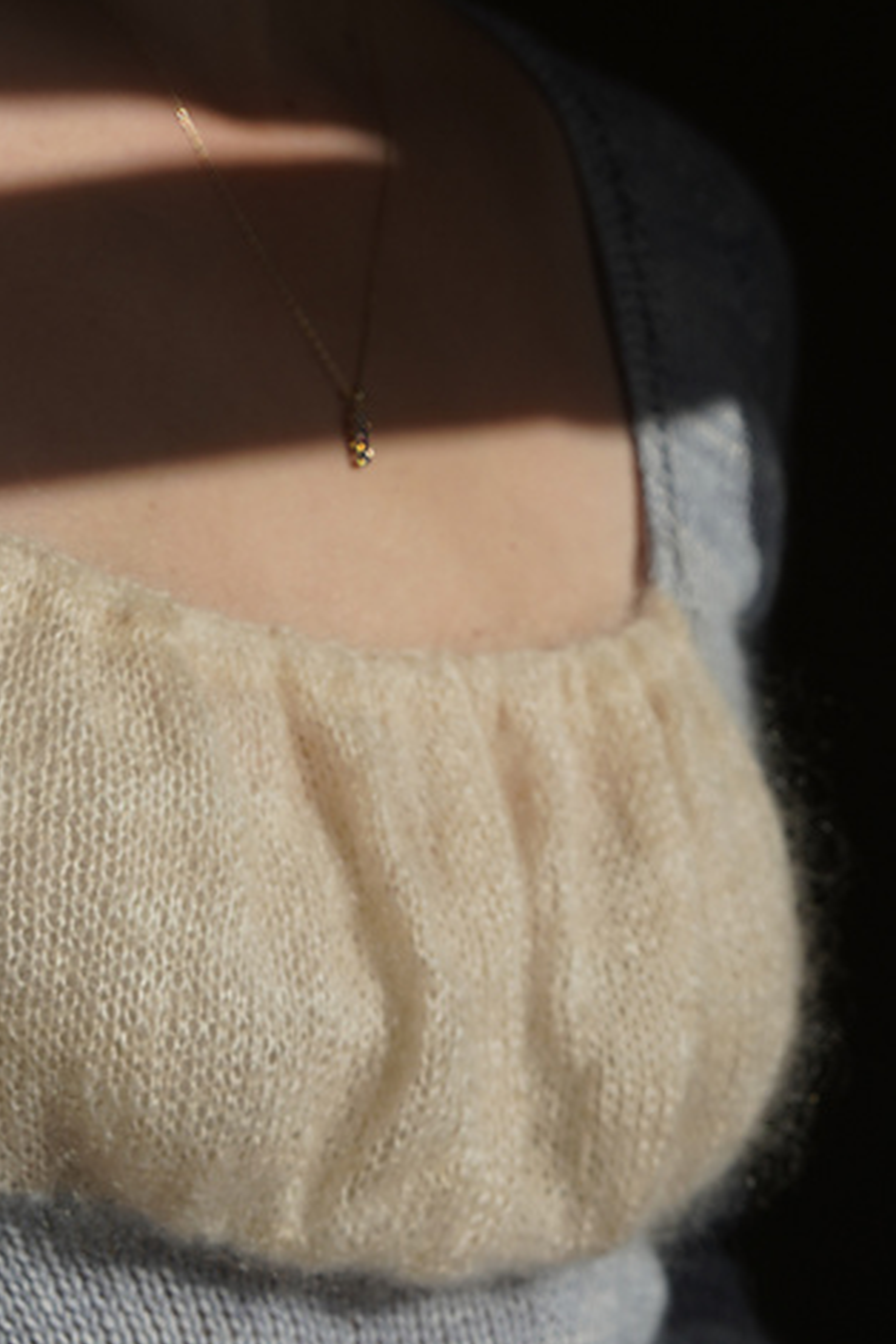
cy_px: 565
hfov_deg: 13.4
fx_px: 3808
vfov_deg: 20.0
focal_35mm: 102
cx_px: 301
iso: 100
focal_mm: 50
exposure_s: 1/500
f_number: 8
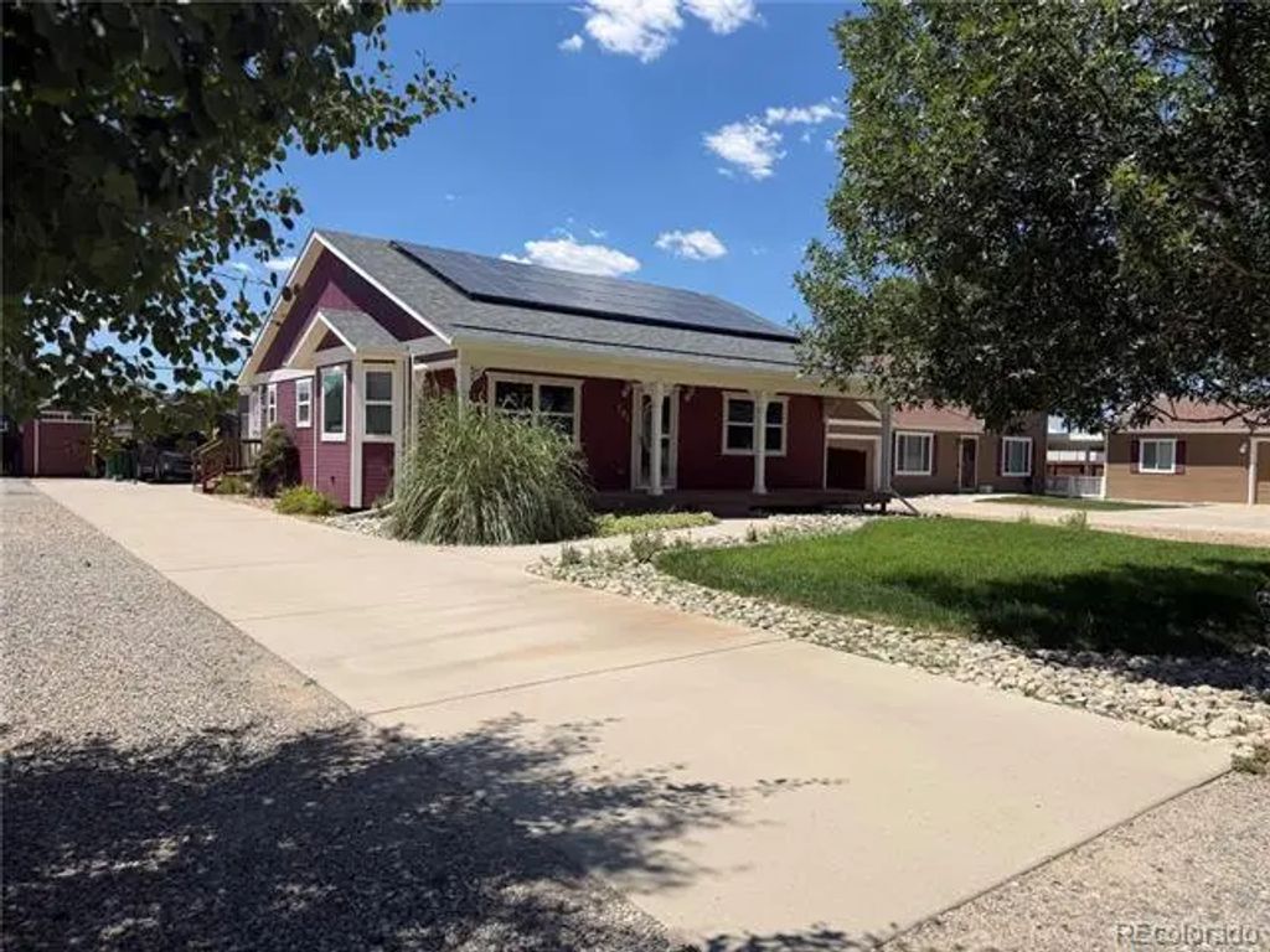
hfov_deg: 71.6
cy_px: 476
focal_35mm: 24
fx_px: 881
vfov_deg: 56.8
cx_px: 635
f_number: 1.78
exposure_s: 1/6711
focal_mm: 6.76
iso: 80
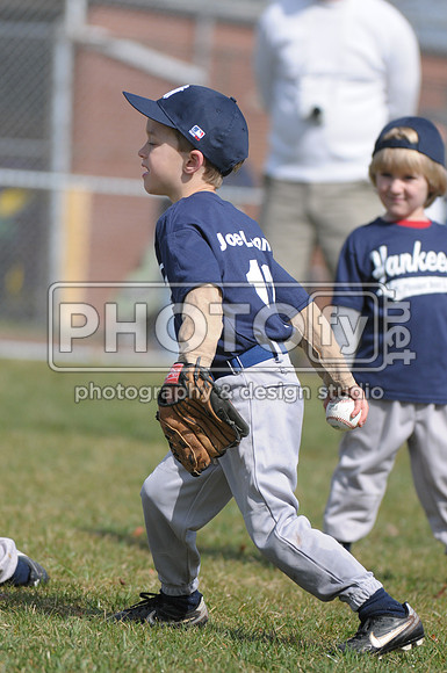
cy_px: 336
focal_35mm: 300
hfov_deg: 4.6
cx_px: 224
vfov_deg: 6.9
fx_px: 5604
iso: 400
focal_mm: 200
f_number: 4
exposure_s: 1/3200
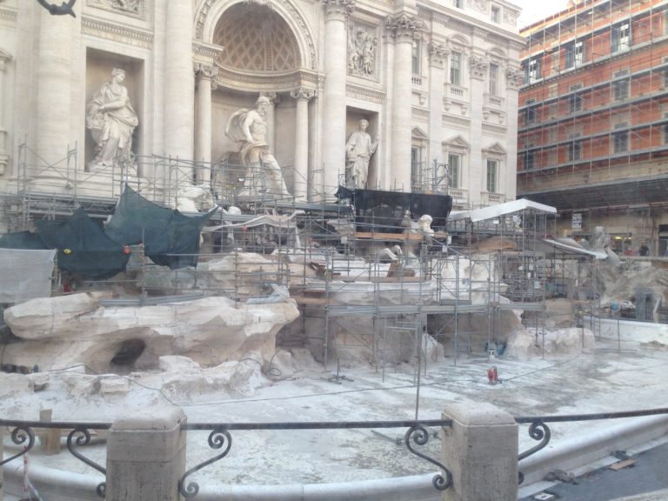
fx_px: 637
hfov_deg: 55.4
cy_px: 250
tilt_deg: +1.1
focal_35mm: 33
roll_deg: -0.7
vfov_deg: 42.9
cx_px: 334
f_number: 2.4
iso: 50
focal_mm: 4.12
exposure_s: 1/158
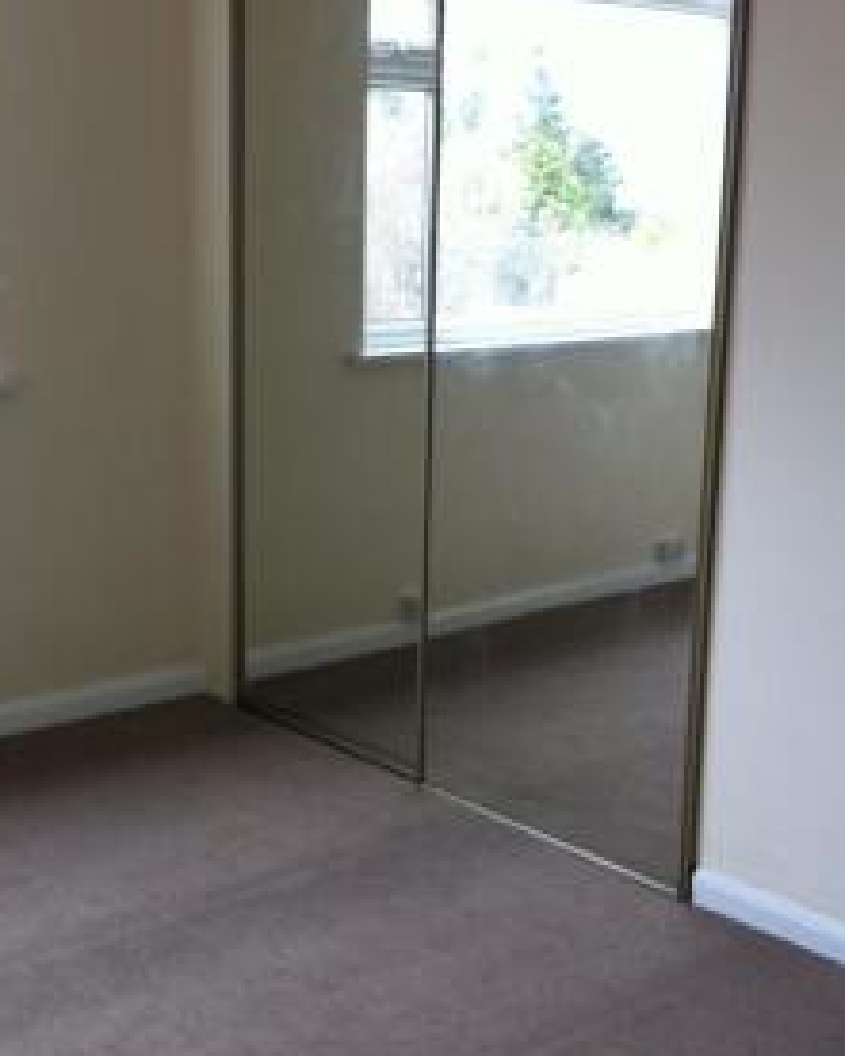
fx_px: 1687
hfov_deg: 27.9
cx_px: 279
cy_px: 530
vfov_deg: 34.7
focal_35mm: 54
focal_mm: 3.85
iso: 100
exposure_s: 1/60
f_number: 2.8
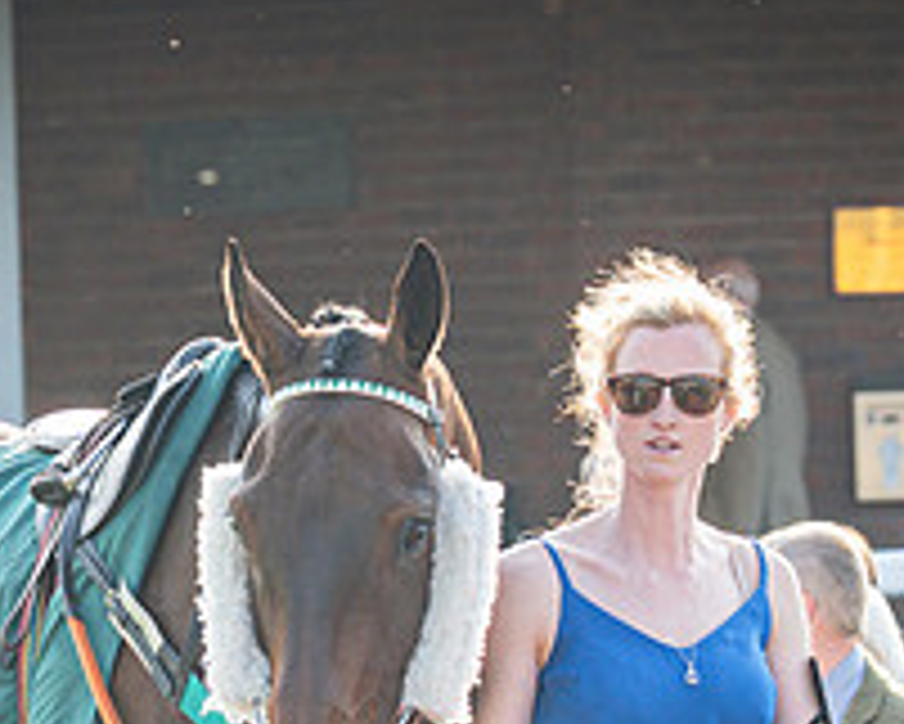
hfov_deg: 3.6
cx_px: 304
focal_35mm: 541
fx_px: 14481
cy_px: 861
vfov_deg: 2.9
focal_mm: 135
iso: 200
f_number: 5
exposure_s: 1/320
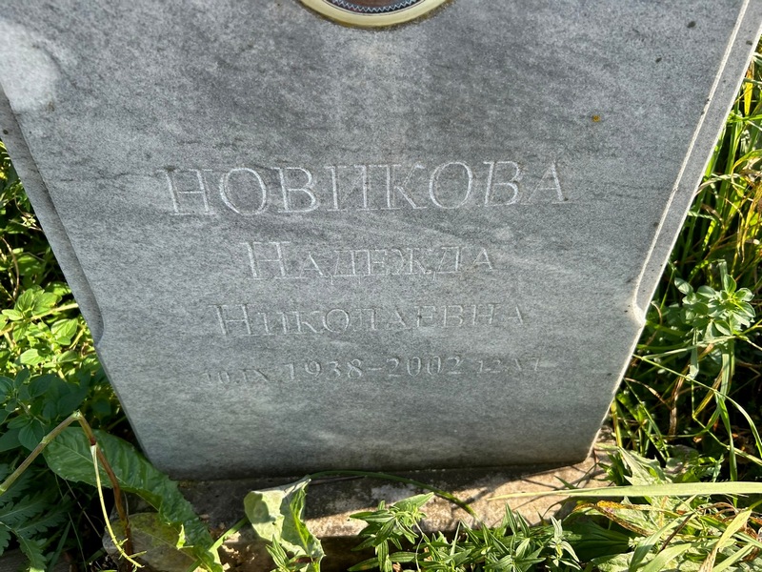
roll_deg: +3.6
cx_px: 381
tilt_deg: -39.5
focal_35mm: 26
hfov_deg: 67.3
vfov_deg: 53.1
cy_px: 286
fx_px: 572
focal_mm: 5.7
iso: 50
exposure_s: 1/949
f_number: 1.5
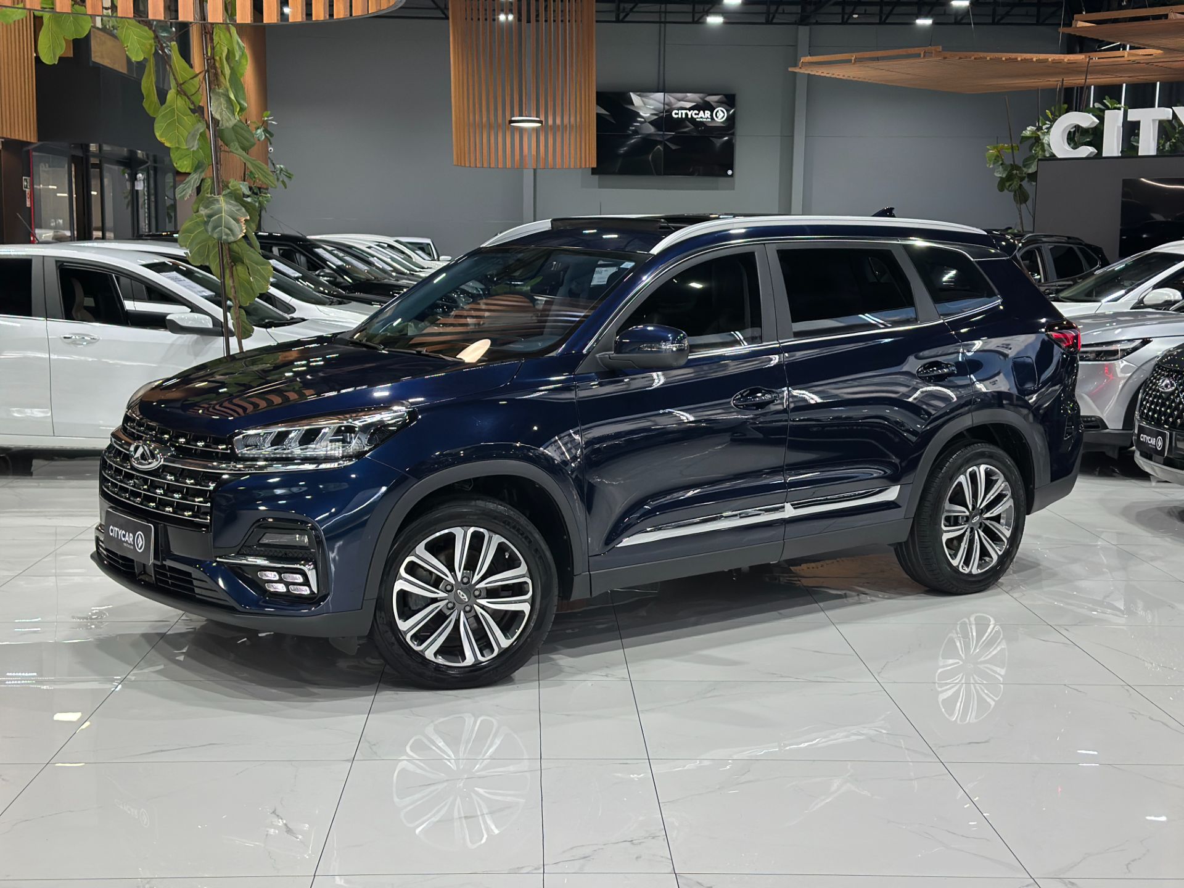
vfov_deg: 30.3
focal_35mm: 48
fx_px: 1642
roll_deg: -1.1
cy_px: 444
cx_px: 592
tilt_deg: -8.2
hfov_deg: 39.7
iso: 160
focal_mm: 6.86
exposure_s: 1/120
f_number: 1.78
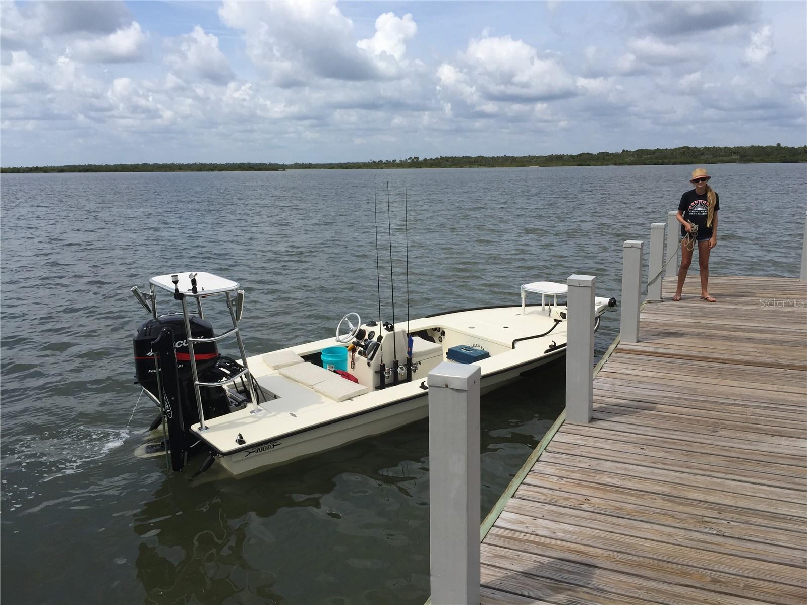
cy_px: 302
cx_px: 404
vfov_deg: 48.2
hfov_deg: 61.7
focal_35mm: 29
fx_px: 676
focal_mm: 4.15
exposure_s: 1/3300
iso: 32
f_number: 2.2
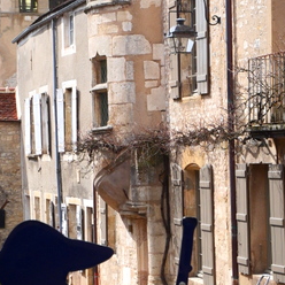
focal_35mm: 137
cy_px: 107
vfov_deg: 12.7
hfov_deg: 12.7
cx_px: 133
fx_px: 1276
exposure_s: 1/320
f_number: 9
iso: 200
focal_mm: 24
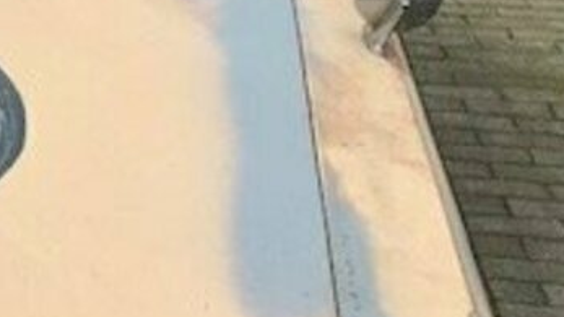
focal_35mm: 98
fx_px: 1465
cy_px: 241
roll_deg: +2.0
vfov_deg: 12.3
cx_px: -276
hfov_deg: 19.2
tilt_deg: -24.4
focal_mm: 4.25
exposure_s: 1/257
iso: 25
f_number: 1.8
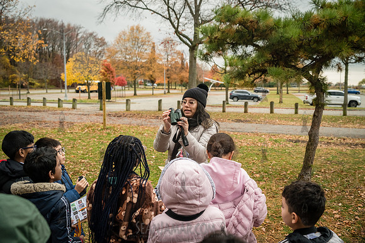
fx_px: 355
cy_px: 122
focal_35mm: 35
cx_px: 182
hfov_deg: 54.5
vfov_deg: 37.8
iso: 4000
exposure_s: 1/640
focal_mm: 35
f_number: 4
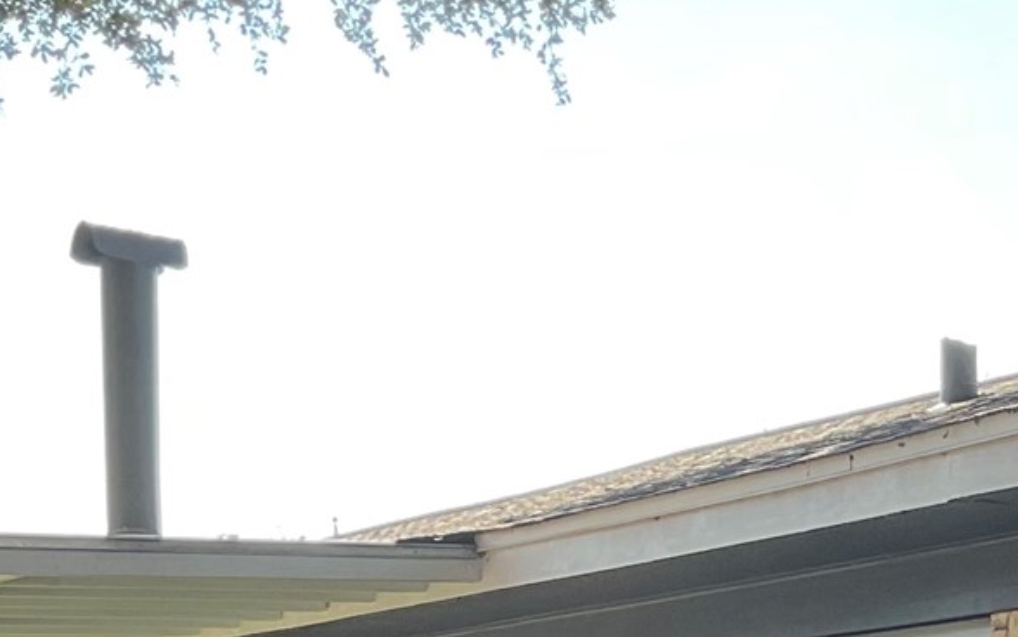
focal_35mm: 107
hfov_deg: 18.8
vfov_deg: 11.5
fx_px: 2970
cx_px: 1087
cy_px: 1096
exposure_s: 1/457
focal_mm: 3
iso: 16
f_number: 1.8
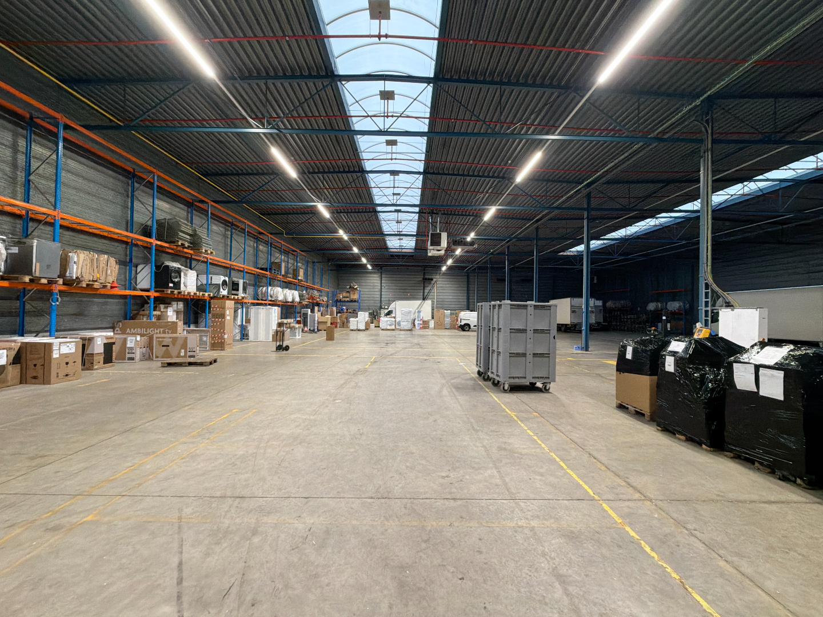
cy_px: 308
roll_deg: -0.6
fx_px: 333
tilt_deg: -0.3
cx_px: 412
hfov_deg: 102.1
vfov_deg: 85.7
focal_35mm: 14
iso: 400
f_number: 2.2
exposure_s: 1/60
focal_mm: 2.22
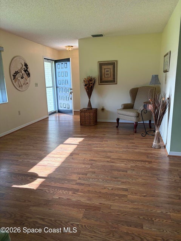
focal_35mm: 26
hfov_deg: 53.1
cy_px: 120
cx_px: 90
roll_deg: +2.4
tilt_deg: -12.3
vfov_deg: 67.3
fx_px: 181
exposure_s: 1/171
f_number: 1.6
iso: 125
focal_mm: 5.96
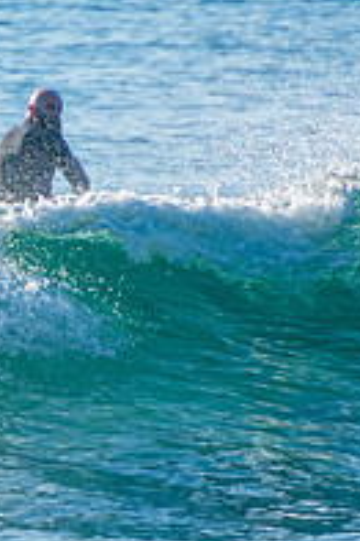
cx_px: -365
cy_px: 210
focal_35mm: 1765
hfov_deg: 0.8
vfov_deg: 1.2
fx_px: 26520
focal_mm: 400
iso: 200
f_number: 5.6
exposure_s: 1/1250
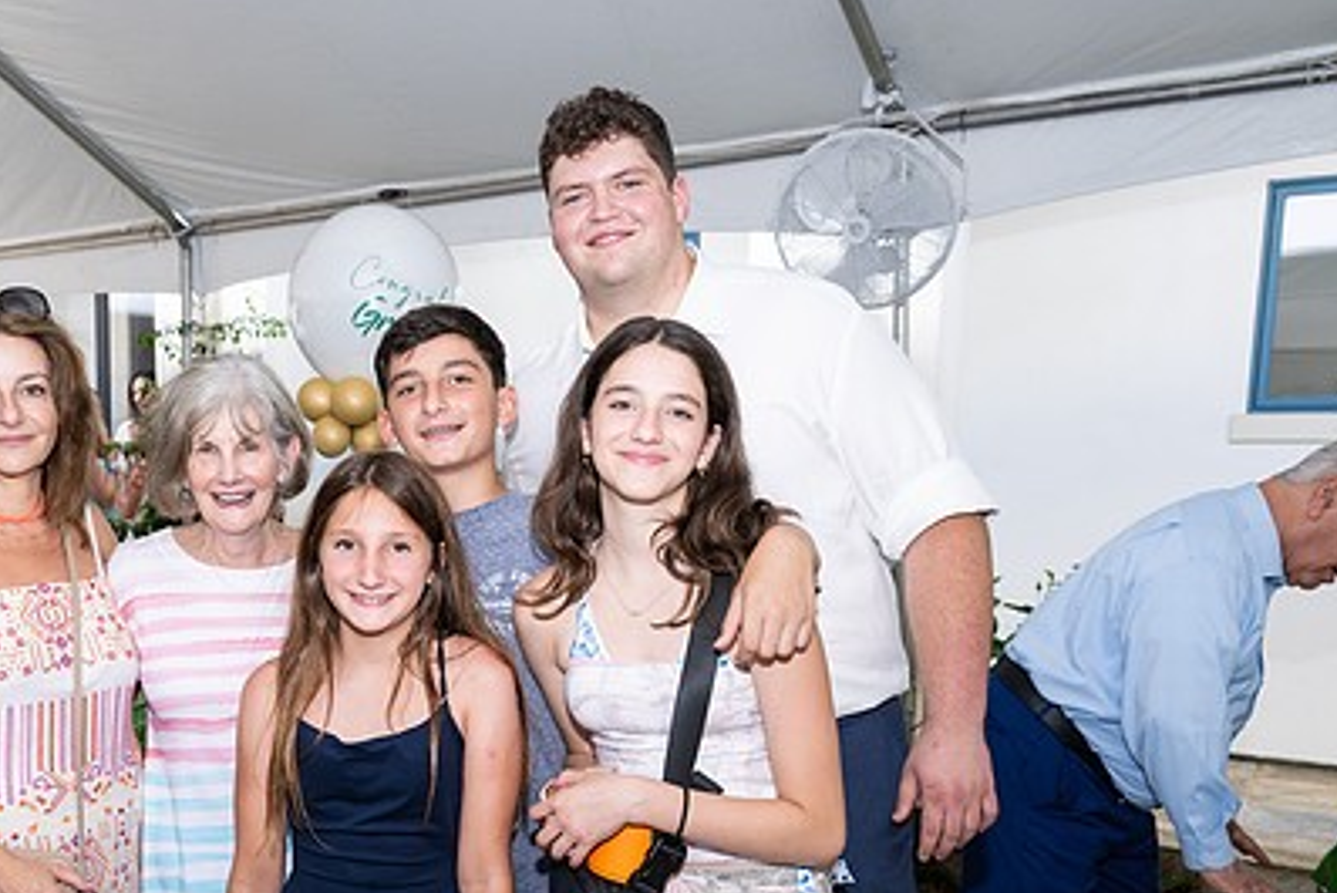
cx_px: 414
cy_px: 642
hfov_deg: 49.5
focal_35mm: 38
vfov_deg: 34.5
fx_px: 1412
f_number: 5.6
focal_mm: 26
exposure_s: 1/160
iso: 400
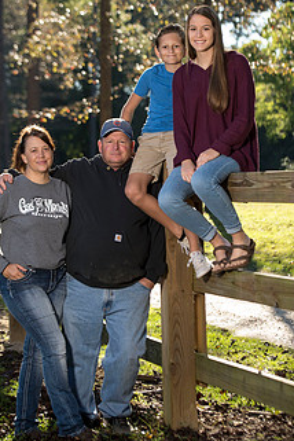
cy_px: 176
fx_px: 1458
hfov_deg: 11.5
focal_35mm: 119
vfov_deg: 17.2
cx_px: 139
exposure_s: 1/125
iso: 50
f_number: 4
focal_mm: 85
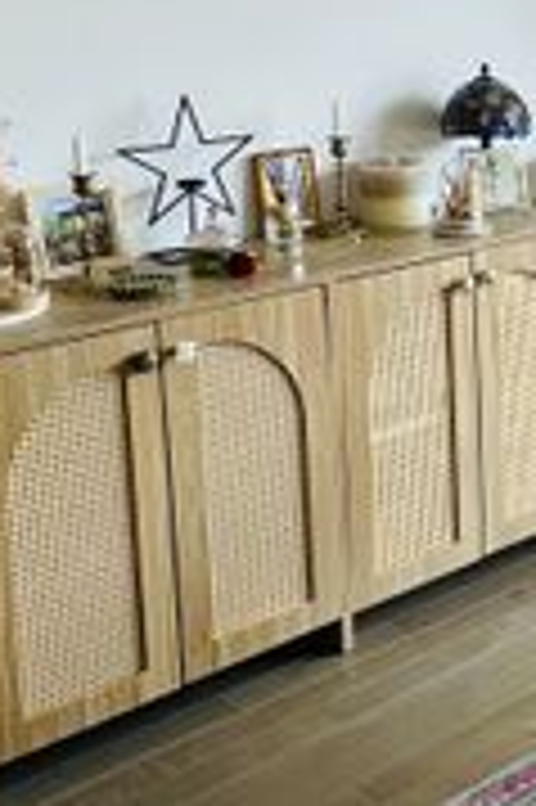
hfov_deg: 18.5
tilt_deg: -9.1
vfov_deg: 30.2
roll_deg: -1.0
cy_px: 162
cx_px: 806
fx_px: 1454
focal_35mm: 65
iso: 40
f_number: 2.2
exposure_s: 1/99
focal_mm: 2.22
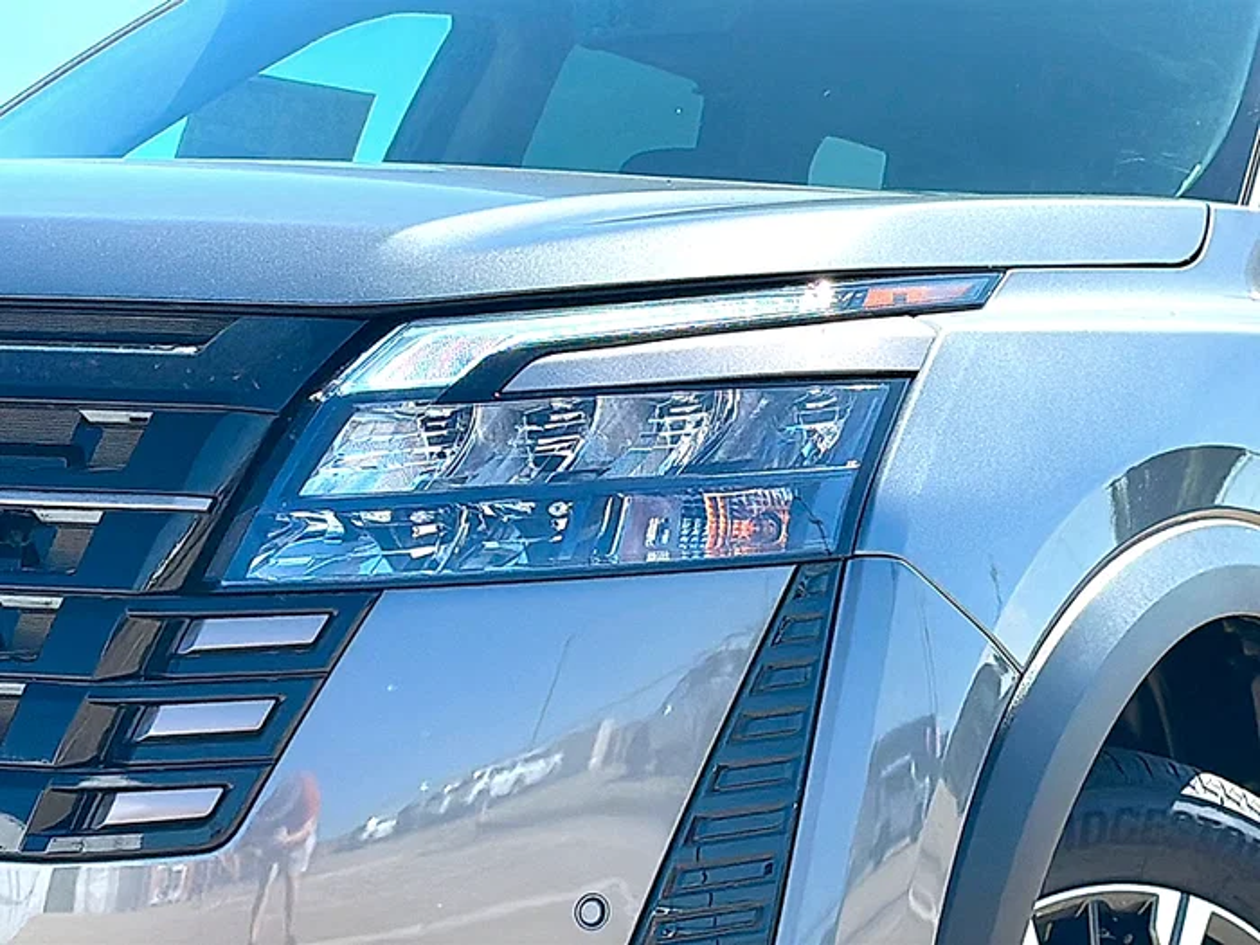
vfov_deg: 15.9
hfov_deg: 21.1
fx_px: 3385
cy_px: 472
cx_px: 630
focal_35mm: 93
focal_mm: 6.86
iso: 100
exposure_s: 1/3906
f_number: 1.78
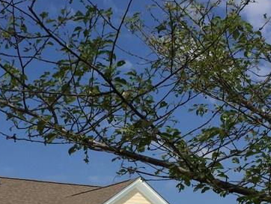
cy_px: 188
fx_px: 642
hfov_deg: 23.8
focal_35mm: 82
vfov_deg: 17.7
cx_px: 121
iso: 32
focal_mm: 4.15
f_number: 2.2
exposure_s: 1/4405
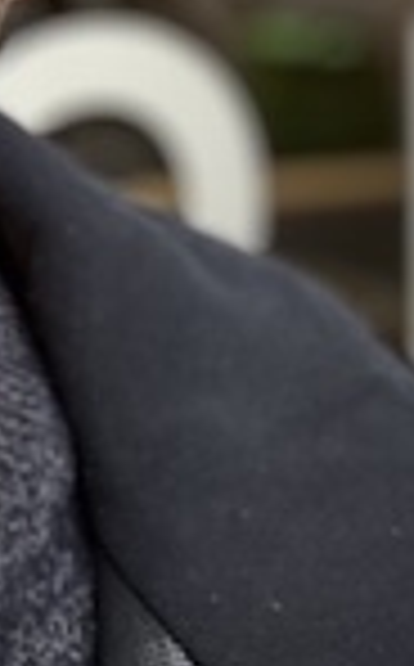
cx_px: -436
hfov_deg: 10.4
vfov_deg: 17.1
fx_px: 2084
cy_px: -198
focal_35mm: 115
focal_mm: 2.71
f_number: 2.2
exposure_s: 1/83
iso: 50
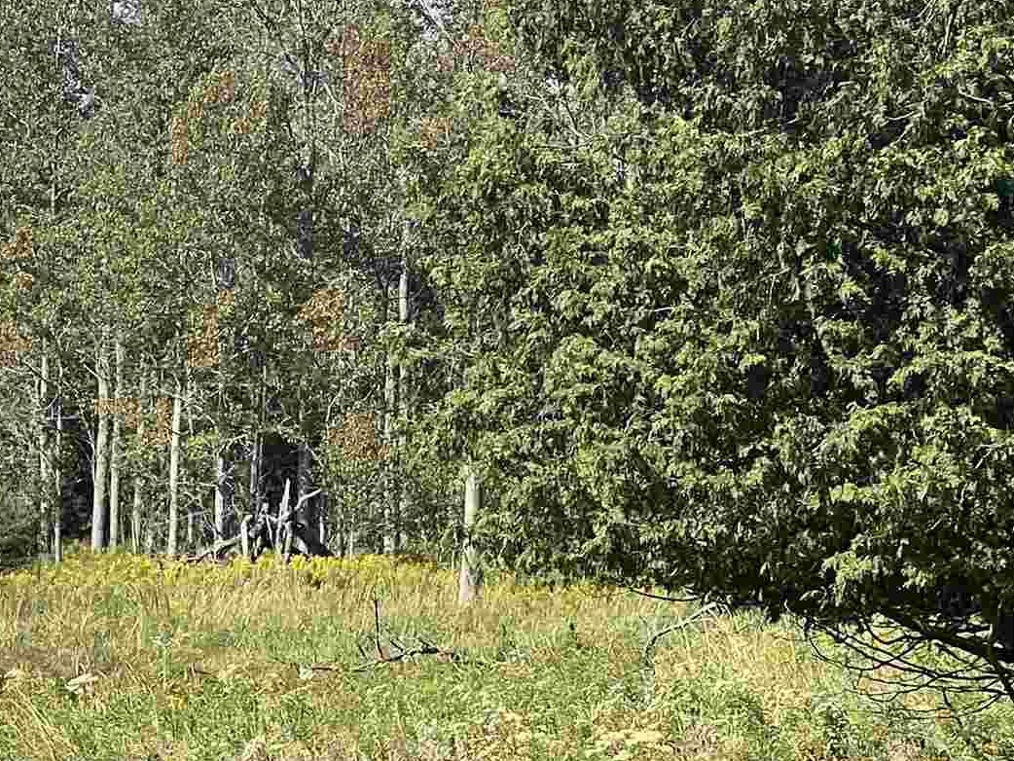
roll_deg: -0.2
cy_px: 523
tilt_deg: -0.3
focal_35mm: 227
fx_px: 6651
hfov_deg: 8.5
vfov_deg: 6.5
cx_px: -466
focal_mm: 9
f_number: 2.8
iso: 32
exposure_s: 1/528
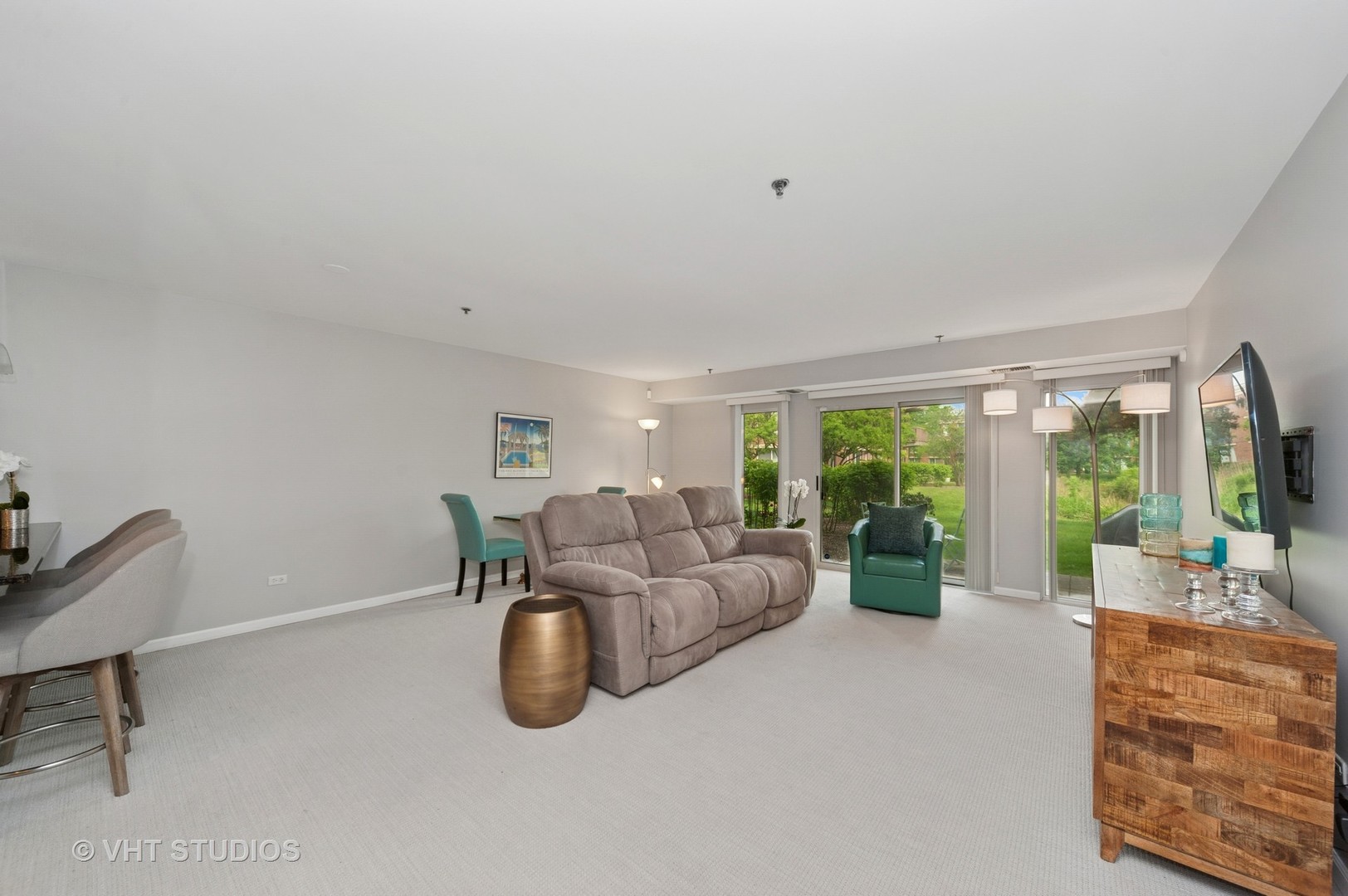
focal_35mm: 13
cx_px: 674
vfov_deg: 85.3
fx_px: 486
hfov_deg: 108.4
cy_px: 448
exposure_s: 1/60
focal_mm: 13
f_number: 8
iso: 200
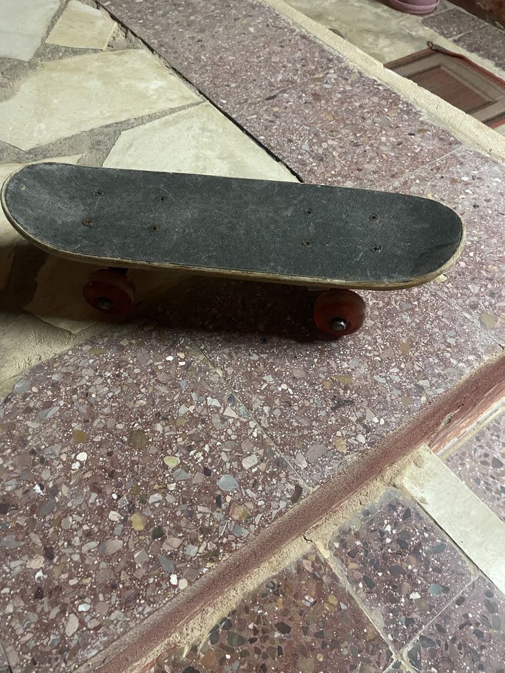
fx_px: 486
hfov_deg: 54.9
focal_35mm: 25
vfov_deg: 69.4
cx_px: 252
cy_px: 336
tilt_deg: -55.2
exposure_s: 1/25
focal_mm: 5.1
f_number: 1.6
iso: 500
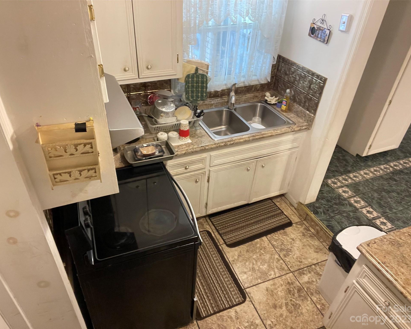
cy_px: 165
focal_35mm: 24
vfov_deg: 58.8
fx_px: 292
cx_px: 194
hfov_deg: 70.2
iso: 400
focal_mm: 2.71
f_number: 2.2
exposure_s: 1/30
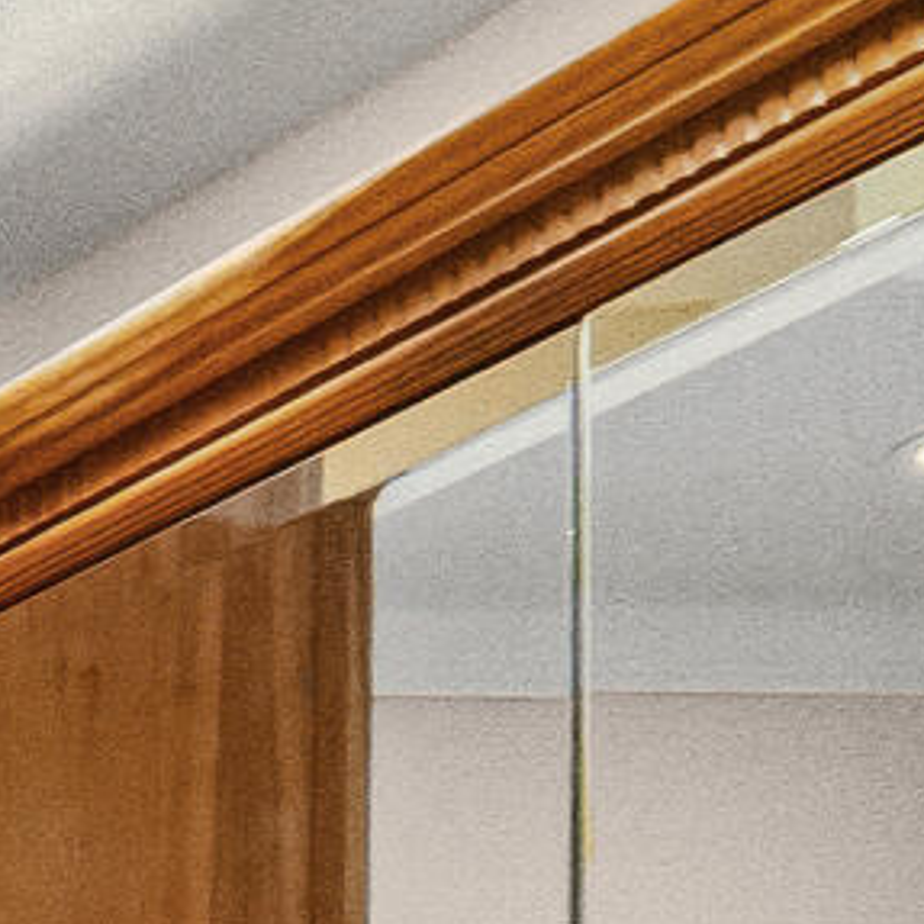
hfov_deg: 8.0
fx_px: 4288
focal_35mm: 142
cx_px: -2727
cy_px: 1943
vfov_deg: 11.0
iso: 1000
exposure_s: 1/15
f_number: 8
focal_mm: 16
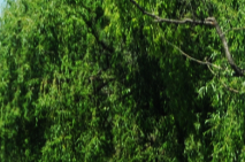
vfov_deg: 2.6
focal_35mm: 528
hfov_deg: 3.9
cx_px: -162
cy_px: 34
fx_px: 3588
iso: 320
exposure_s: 1/1250
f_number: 5.6
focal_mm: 75
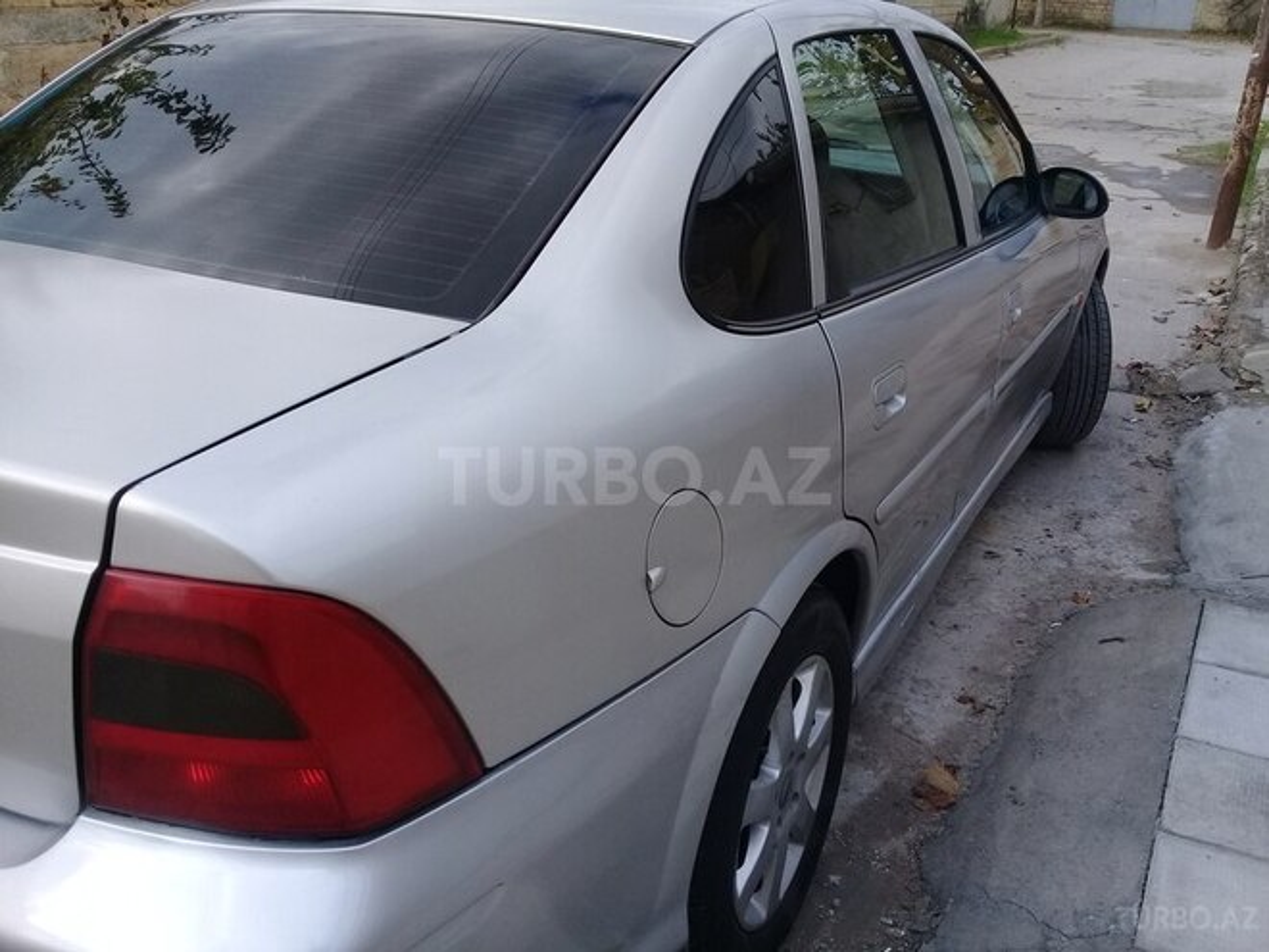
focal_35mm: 31
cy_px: 476
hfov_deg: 58.4
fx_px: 1136
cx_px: 634
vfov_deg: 45.4
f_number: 2.2
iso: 50
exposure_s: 1/623
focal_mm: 3.3
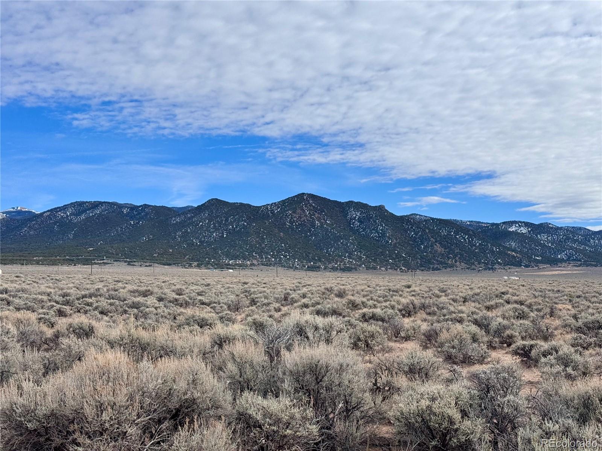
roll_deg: -0.5
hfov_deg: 39.7
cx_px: 301
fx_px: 835
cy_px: 226
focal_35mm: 48
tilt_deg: +3.8
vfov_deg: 30.3
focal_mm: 6.76
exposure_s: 1/6410
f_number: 1.78
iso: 64
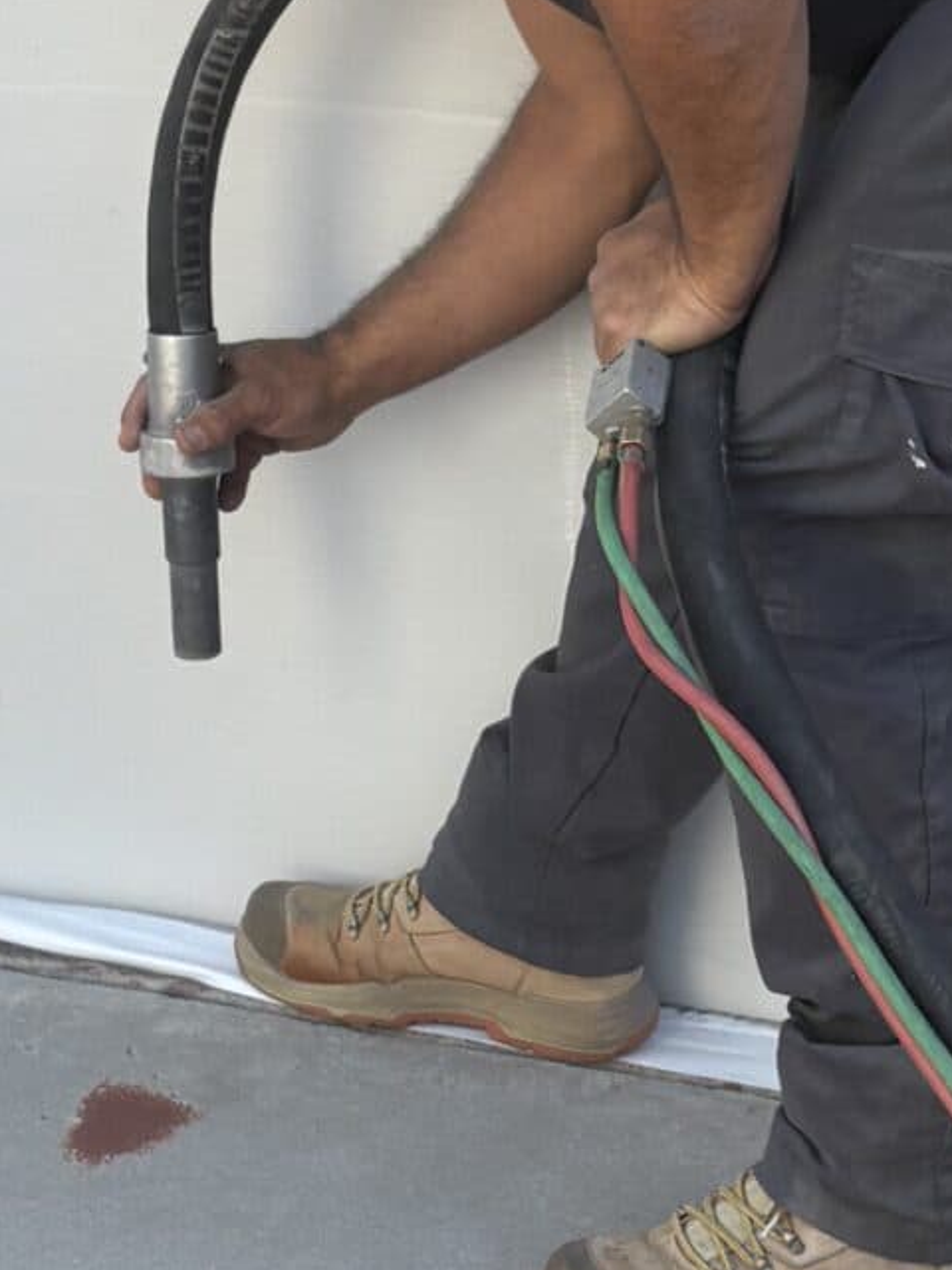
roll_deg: -1.4
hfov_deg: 14.2
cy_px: 911
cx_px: 565
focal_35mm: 104
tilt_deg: -25.0
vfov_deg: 18.8
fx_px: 3814
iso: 50
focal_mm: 5.96
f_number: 1.6
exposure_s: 1/810
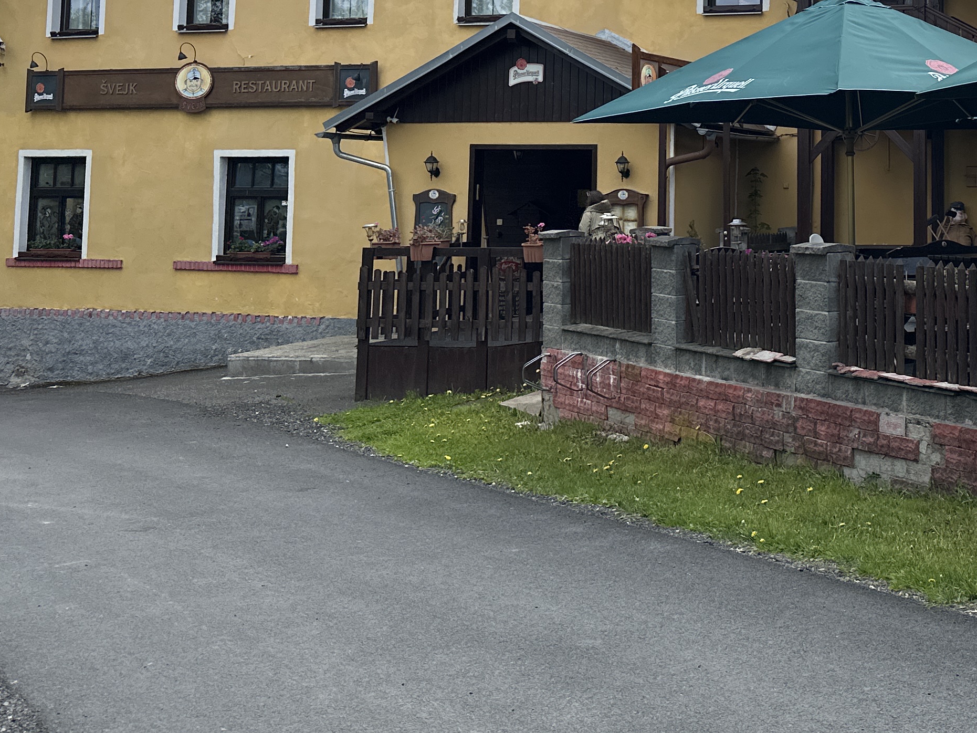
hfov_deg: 35.0
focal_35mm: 52
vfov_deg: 26.9
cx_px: 852
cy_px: 55
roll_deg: -0.3
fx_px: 1468
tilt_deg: +4.9
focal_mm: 6.86
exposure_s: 1/5000
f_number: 1.78
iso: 80
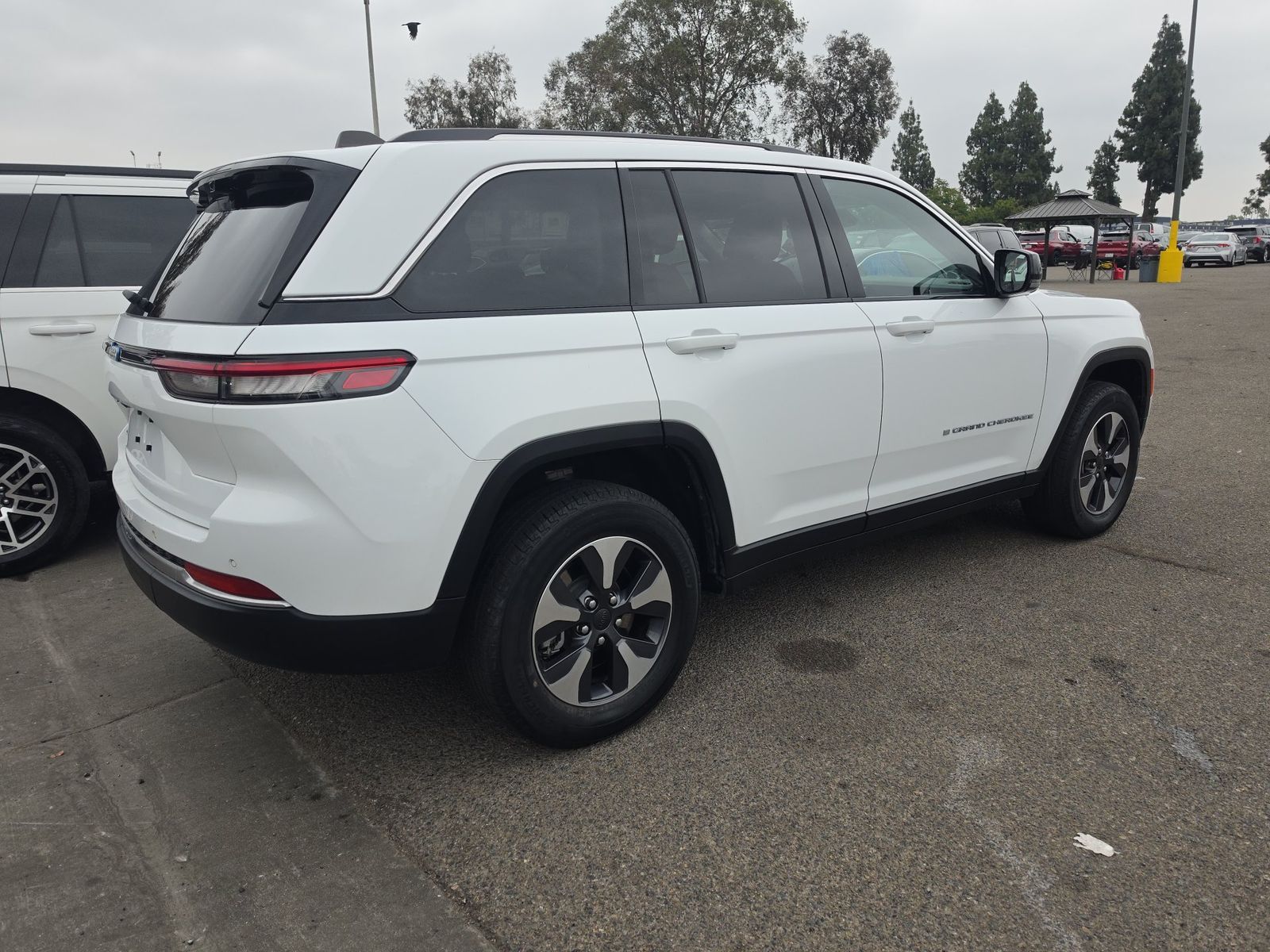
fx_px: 844
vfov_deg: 58.9
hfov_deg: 73.9
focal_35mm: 23
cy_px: 476
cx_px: 635
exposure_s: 1/2700
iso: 63
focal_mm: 6.5
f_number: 1.4
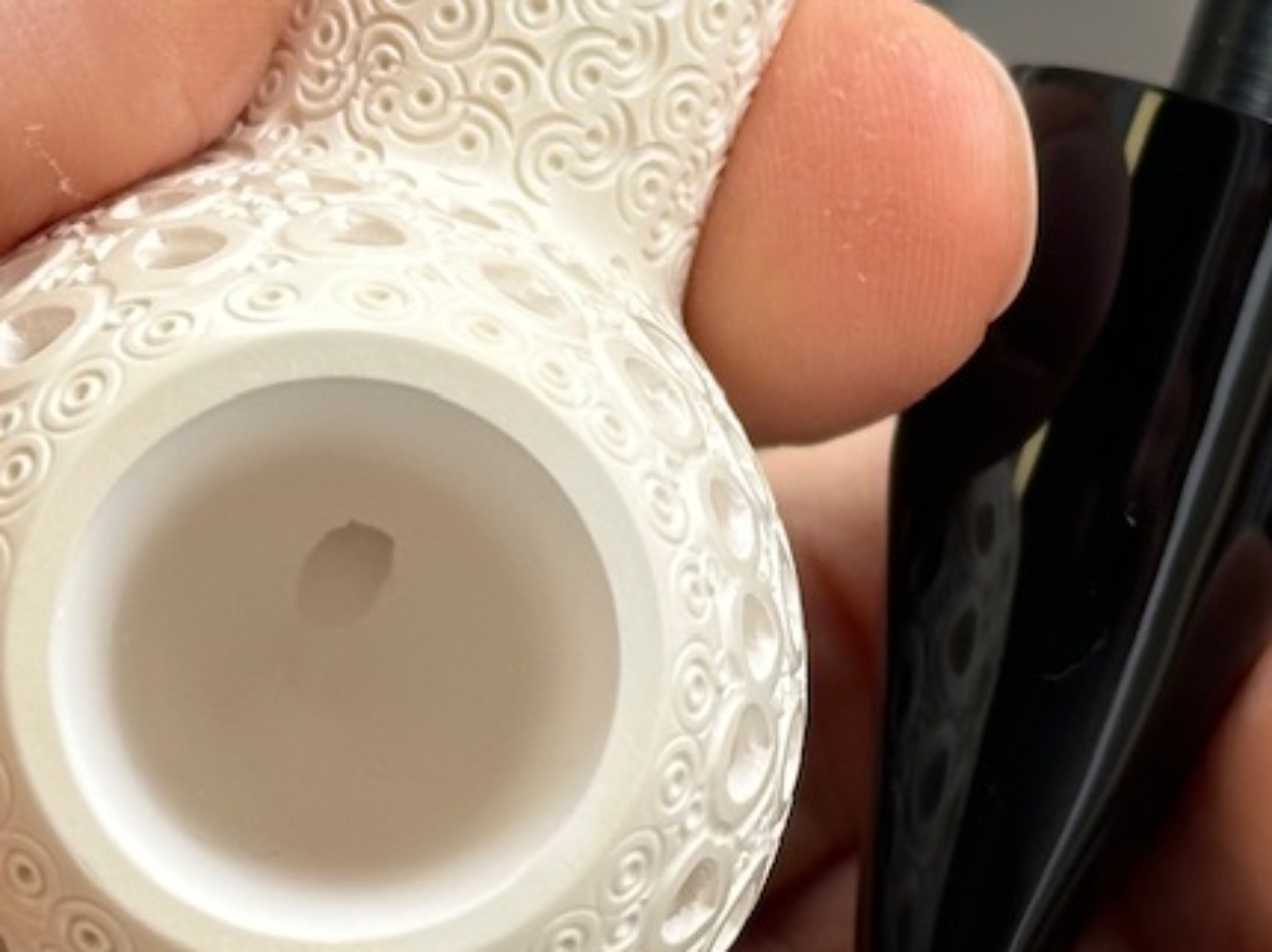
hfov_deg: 13.8
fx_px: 5252
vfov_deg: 10.4
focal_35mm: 143
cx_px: 748
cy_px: 384
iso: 64
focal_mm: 6.86
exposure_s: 1/303
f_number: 1.78
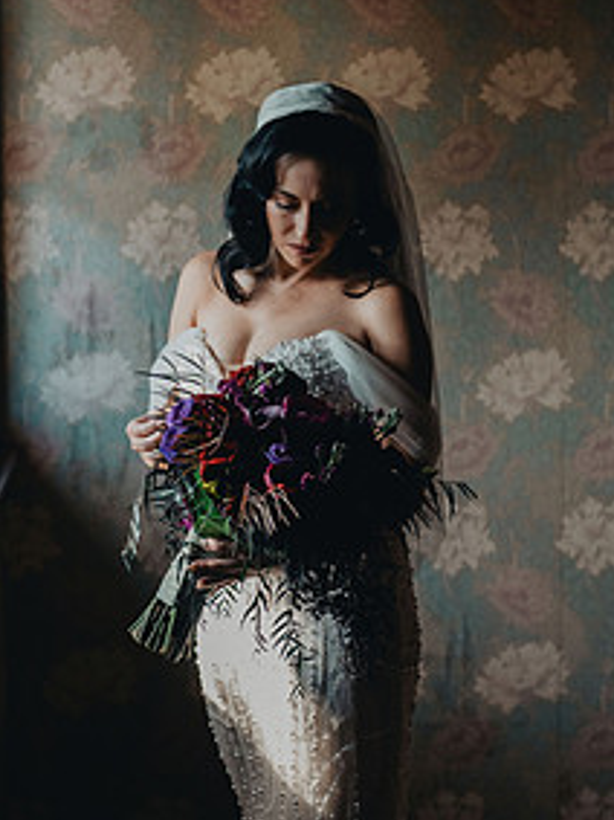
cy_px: 382
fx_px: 2532
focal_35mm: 107
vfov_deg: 18.4
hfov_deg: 13.8
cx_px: 339
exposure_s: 1/640
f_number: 2.8
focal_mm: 70
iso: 1250
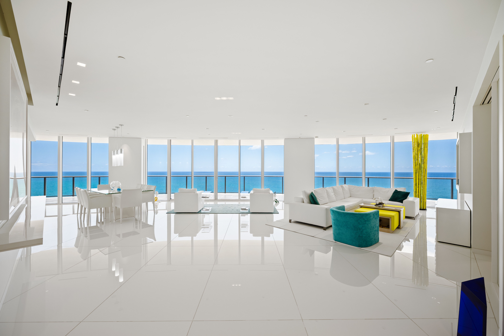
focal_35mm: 14
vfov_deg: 81.1
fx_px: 196
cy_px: 168
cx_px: 252
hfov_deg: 104.3
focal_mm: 14
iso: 200
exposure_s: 1/80
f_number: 4.5
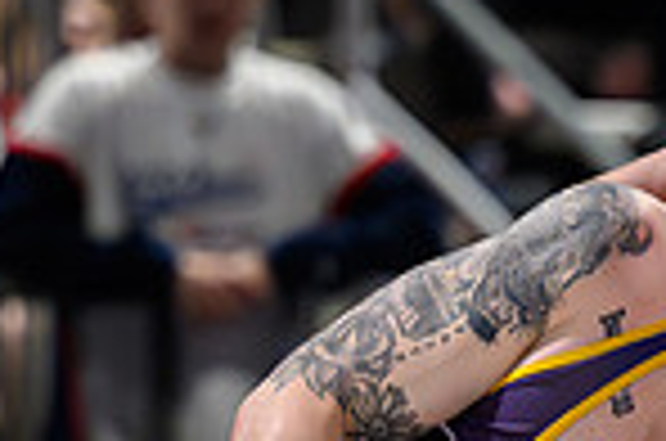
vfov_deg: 1.8
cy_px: 630
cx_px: 677
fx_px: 14085
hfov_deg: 2.7
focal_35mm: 763
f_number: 2.8
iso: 8000
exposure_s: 1/640
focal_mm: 145
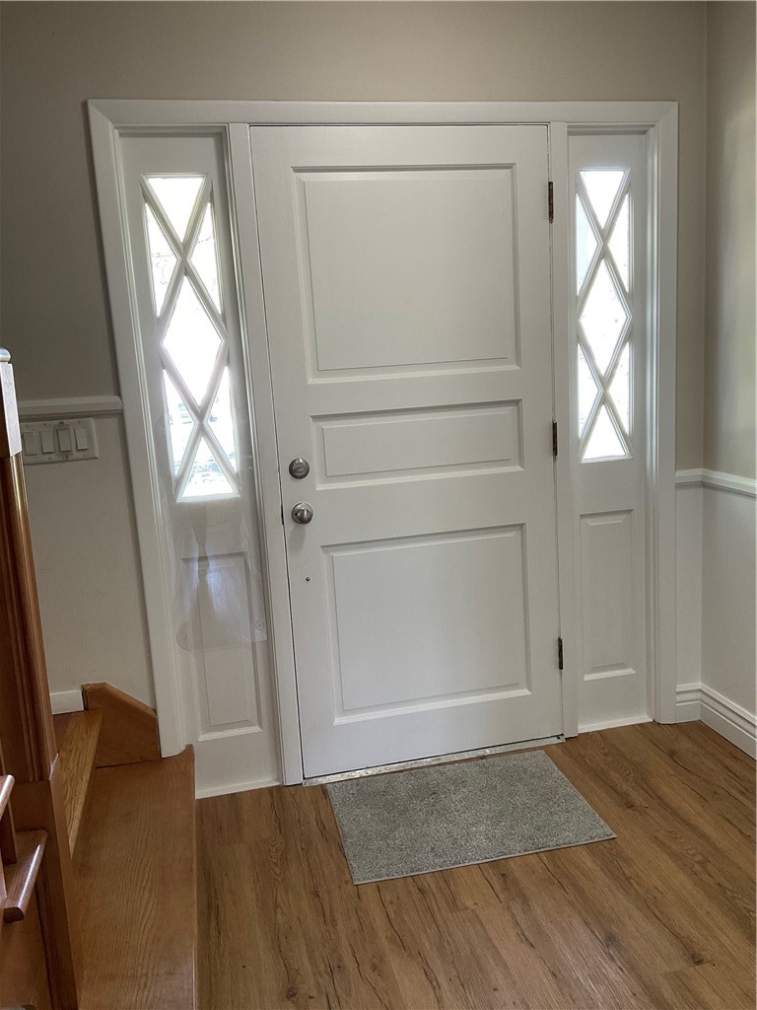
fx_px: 846
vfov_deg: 61.7
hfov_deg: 48.2
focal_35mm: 29
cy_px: 505
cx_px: 378
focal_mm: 3
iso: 80
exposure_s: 1/60
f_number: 1.8
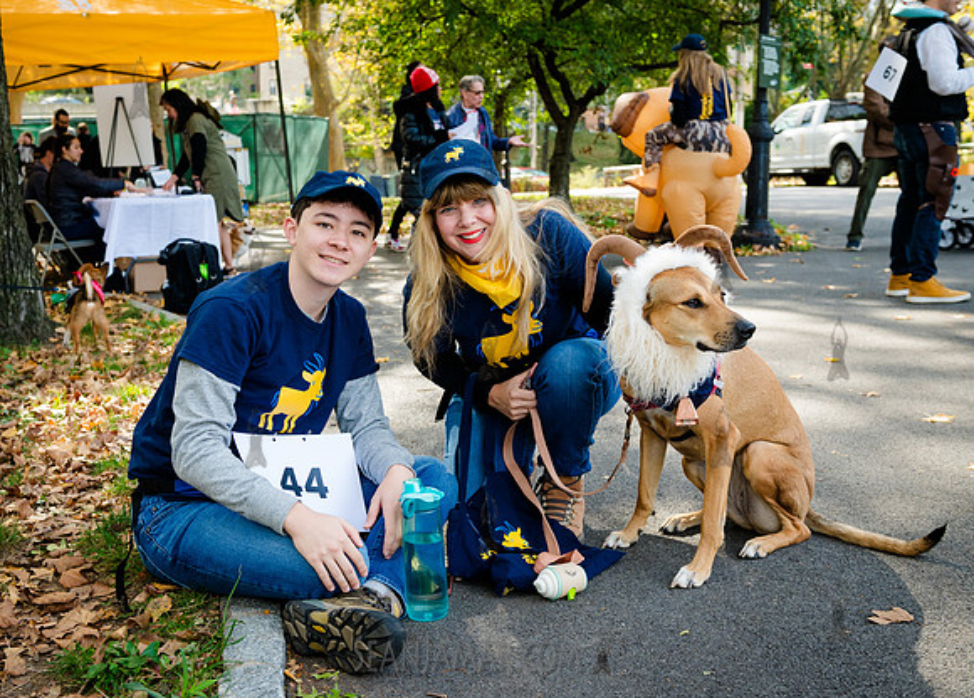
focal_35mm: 43
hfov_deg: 44.7
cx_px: 432
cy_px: 326
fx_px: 1182
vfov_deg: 32.9
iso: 1000
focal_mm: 38
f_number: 5
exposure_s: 1/400
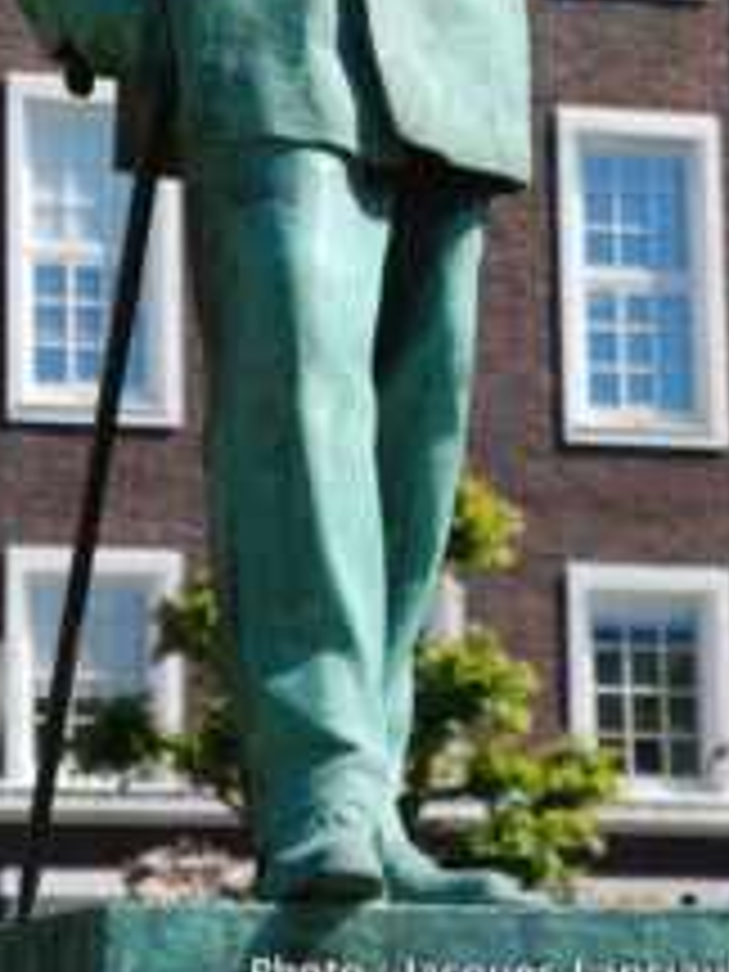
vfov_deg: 9.7
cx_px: 272
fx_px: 5644
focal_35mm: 201
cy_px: -86
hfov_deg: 7.4
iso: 100
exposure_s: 1/320
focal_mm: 60
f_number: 4.5
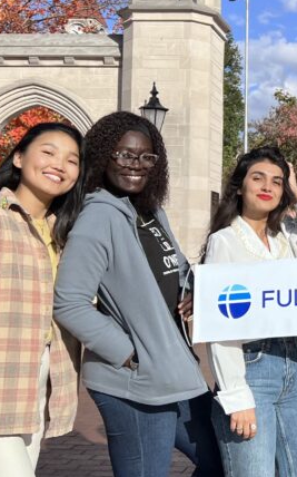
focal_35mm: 66
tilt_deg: +3.8
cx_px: 379
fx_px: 856
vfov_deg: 31.0
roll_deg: -0.5
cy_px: 203
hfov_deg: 18.4
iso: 50
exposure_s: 1/4444
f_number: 1.5
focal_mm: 5.7
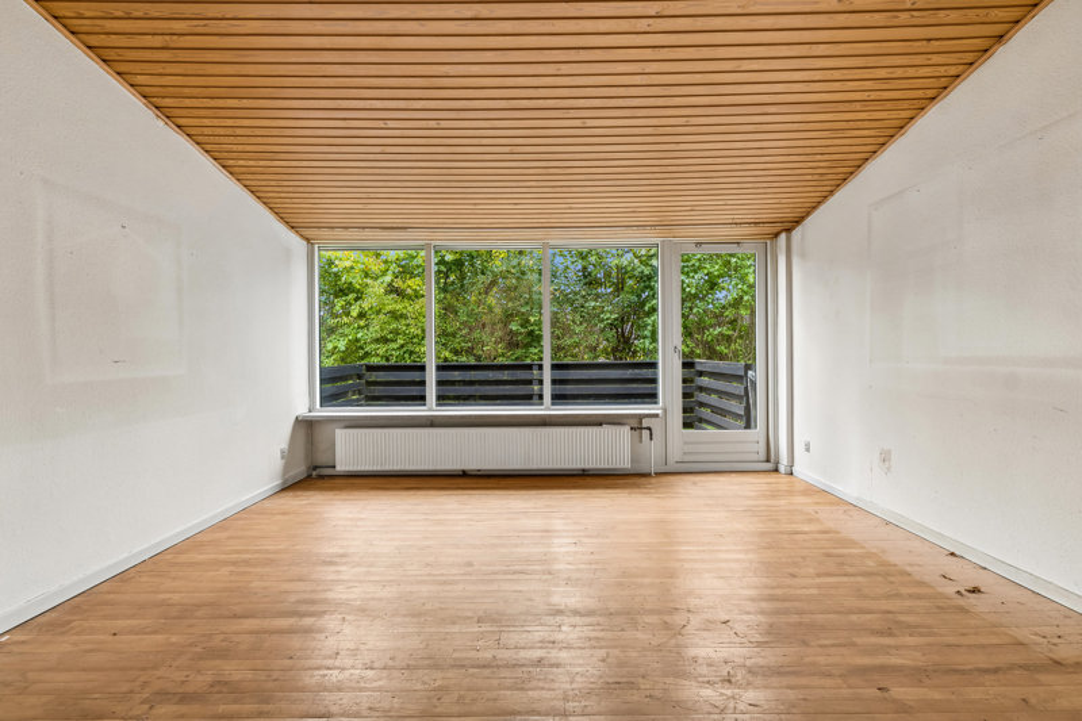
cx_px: 541
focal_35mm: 18
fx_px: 541
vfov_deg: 67.4
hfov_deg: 90.0
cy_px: 360
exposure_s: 1/8
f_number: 8
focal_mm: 12
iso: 200
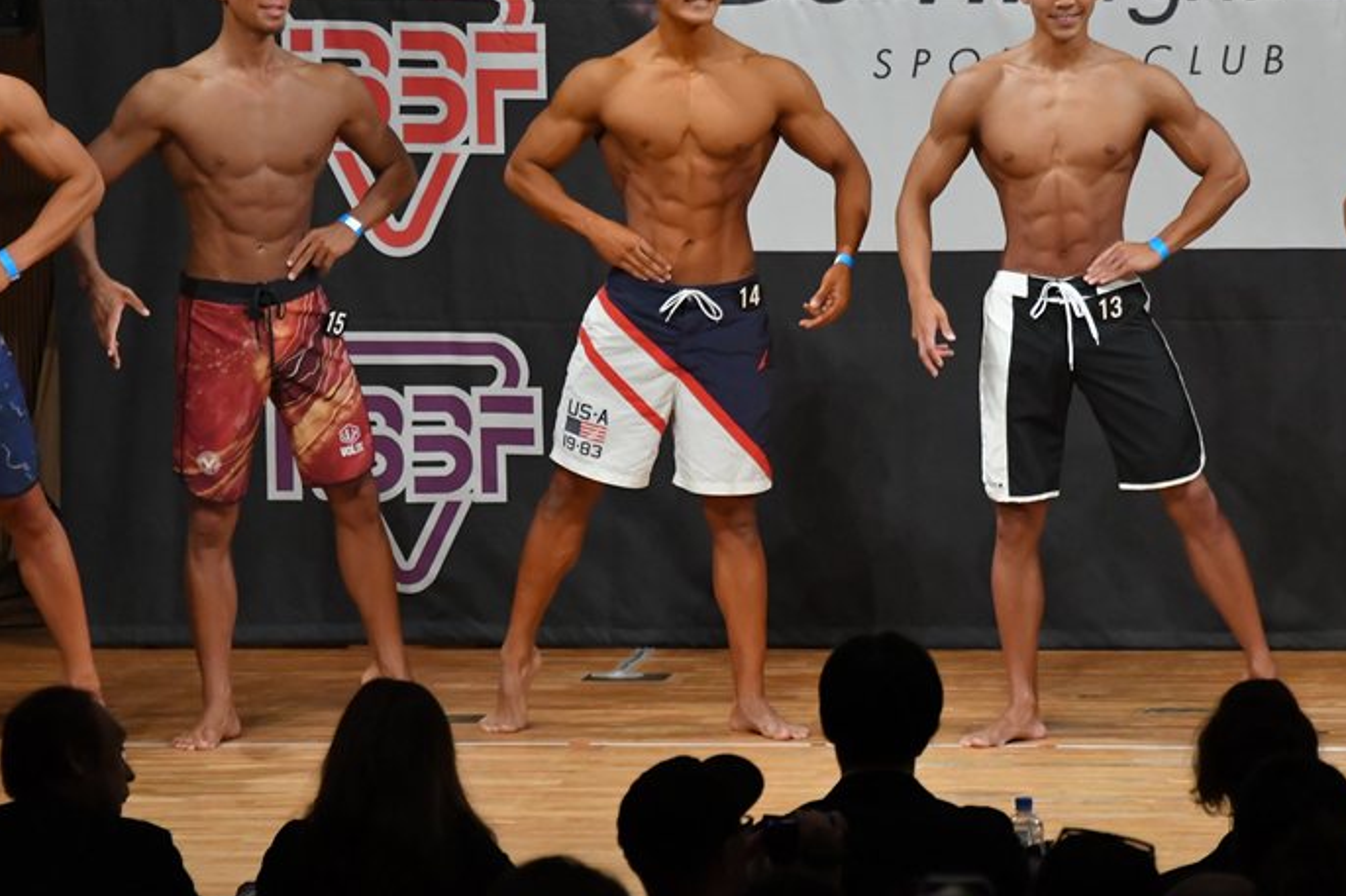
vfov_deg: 4.5
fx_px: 11400
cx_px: 713
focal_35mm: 305
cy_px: 398
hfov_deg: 6.8
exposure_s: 1/400
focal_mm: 180
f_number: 5.6
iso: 6400
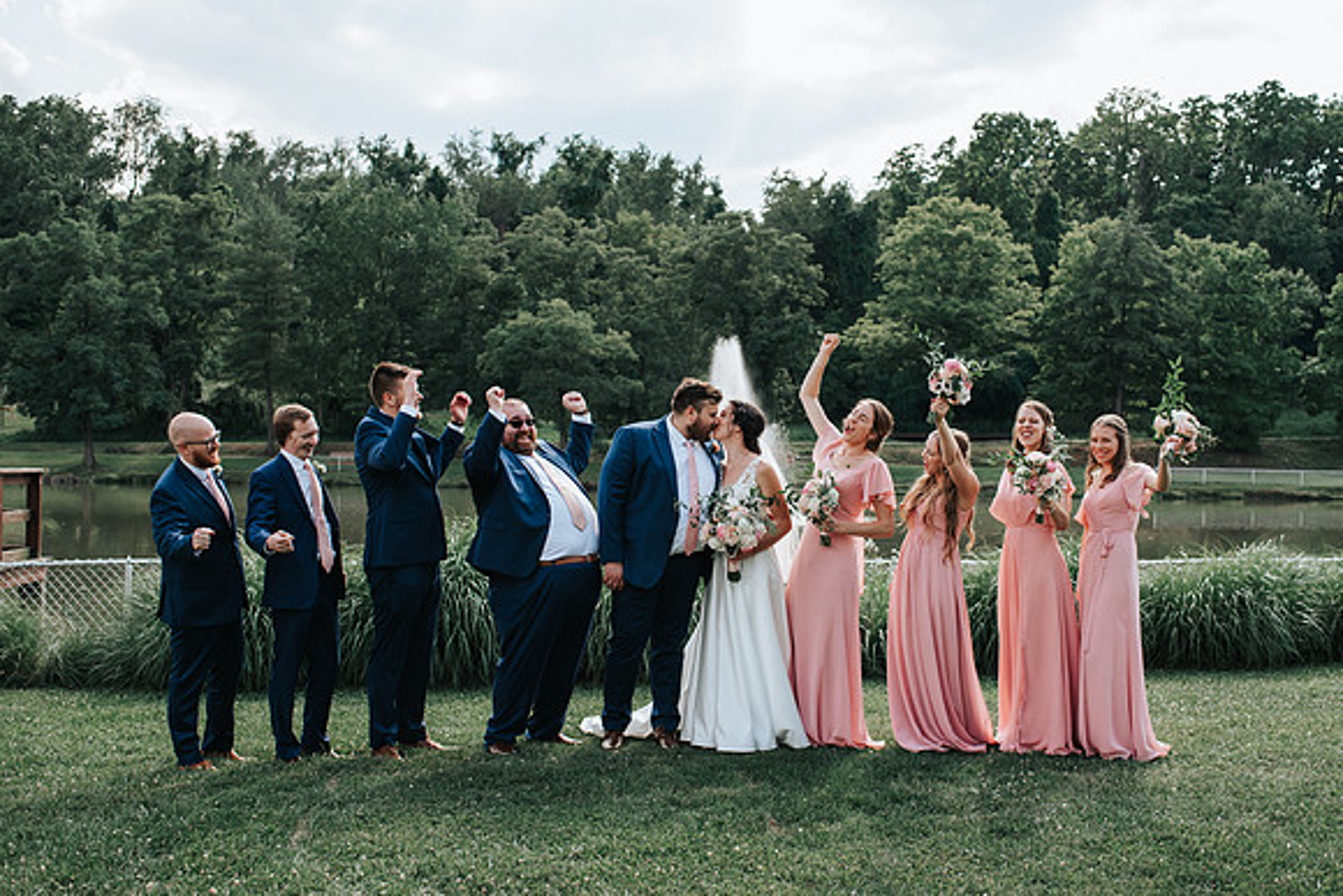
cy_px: 451
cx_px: 700
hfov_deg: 49.3
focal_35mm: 39
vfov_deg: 34.0
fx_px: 1464
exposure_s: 1/640
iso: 140
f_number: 3.2
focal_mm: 35
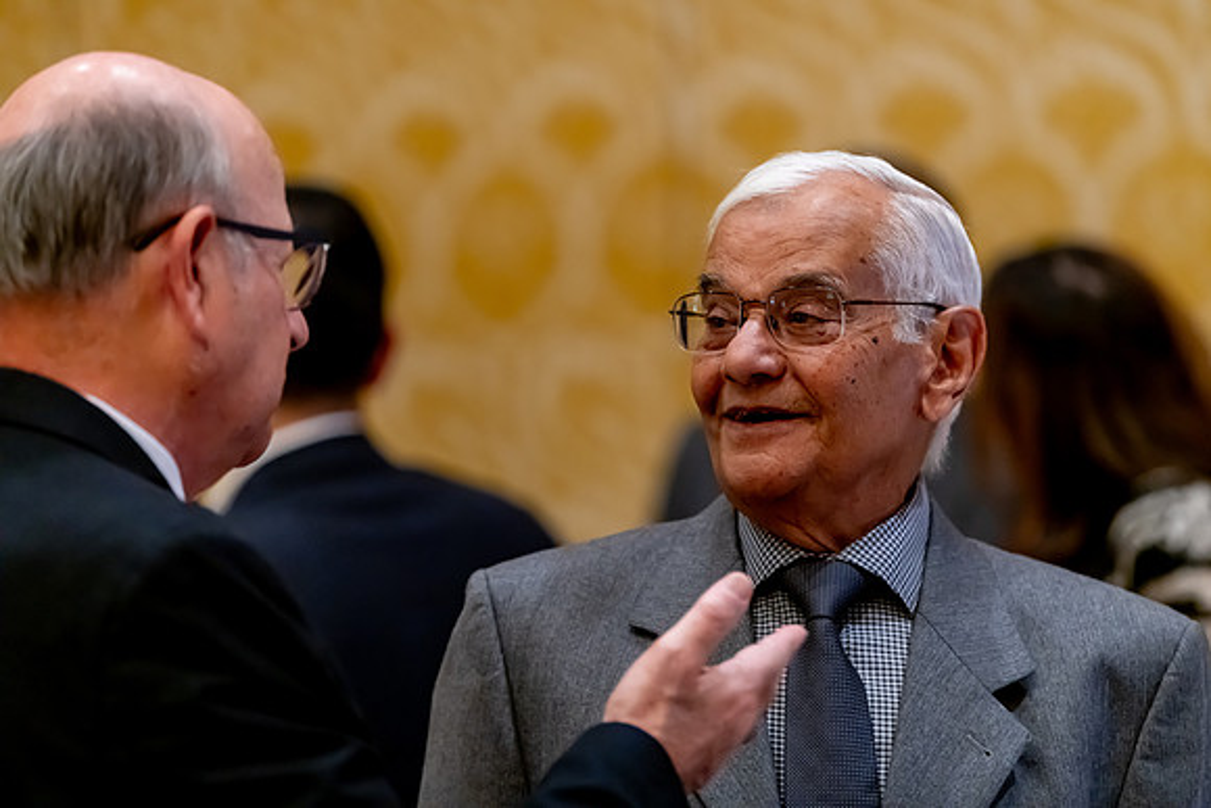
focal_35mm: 186
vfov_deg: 7.4
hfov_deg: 11.0
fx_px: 6270
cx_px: 645
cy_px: 378
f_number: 2.8
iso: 5000
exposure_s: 1/200
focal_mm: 175
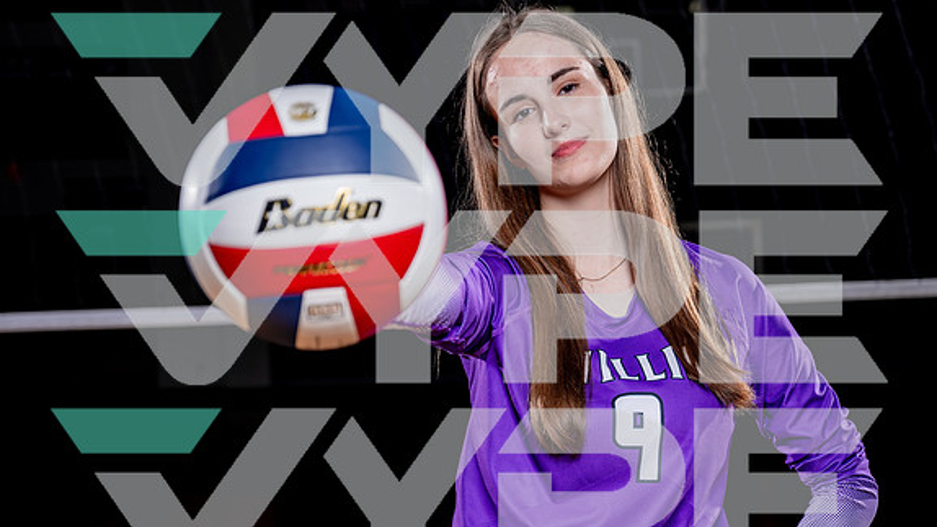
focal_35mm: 77
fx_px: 1913
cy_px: 298
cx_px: 472
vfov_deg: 15.7
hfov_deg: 27.5
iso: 100
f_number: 4
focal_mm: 67
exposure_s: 1/250
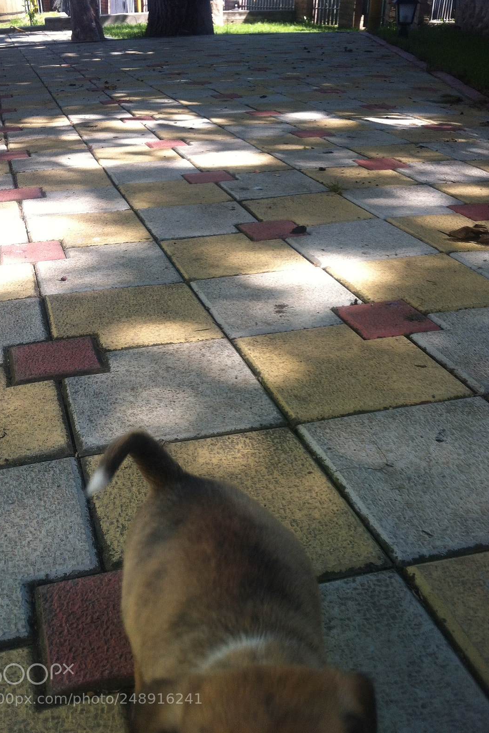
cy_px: 362
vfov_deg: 51.9
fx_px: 754
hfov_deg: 35.9
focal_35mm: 37
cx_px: 237
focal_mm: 3.85
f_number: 2.8
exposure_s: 1/262
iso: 80
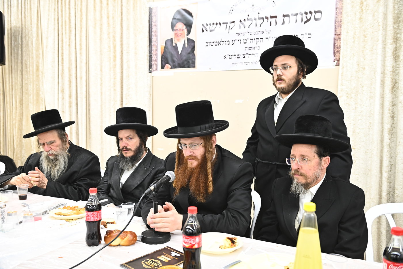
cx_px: 202
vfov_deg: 38.9
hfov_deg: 55.8
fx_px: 381
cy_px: 134
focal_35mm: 34
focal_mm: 34
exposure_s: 1/125
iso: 2500
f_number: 4
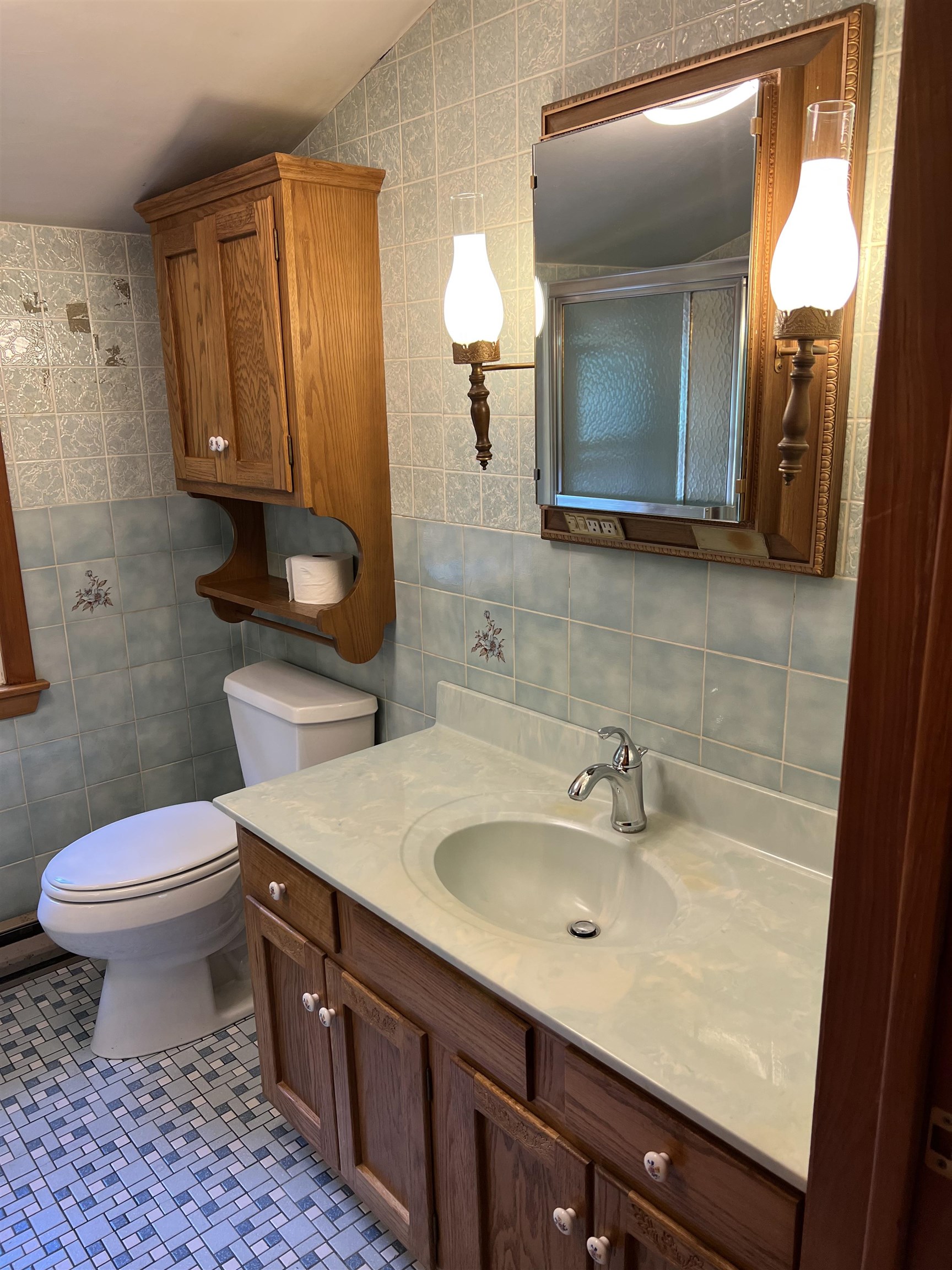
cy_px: 635
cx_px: 476
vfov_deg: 67.3
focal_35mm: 26
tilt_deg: -14.7
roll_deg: +0.5
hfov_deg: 53.1
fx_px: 953
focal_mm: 5.7
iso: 80
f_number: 1.5
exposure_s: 1/60
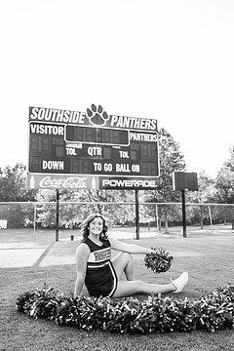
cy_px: 167
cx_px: 119
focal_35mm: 30
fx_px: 292
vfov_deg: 61.9
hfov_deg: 43.6
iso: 125
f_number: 2
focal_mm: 24
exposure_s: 1/640
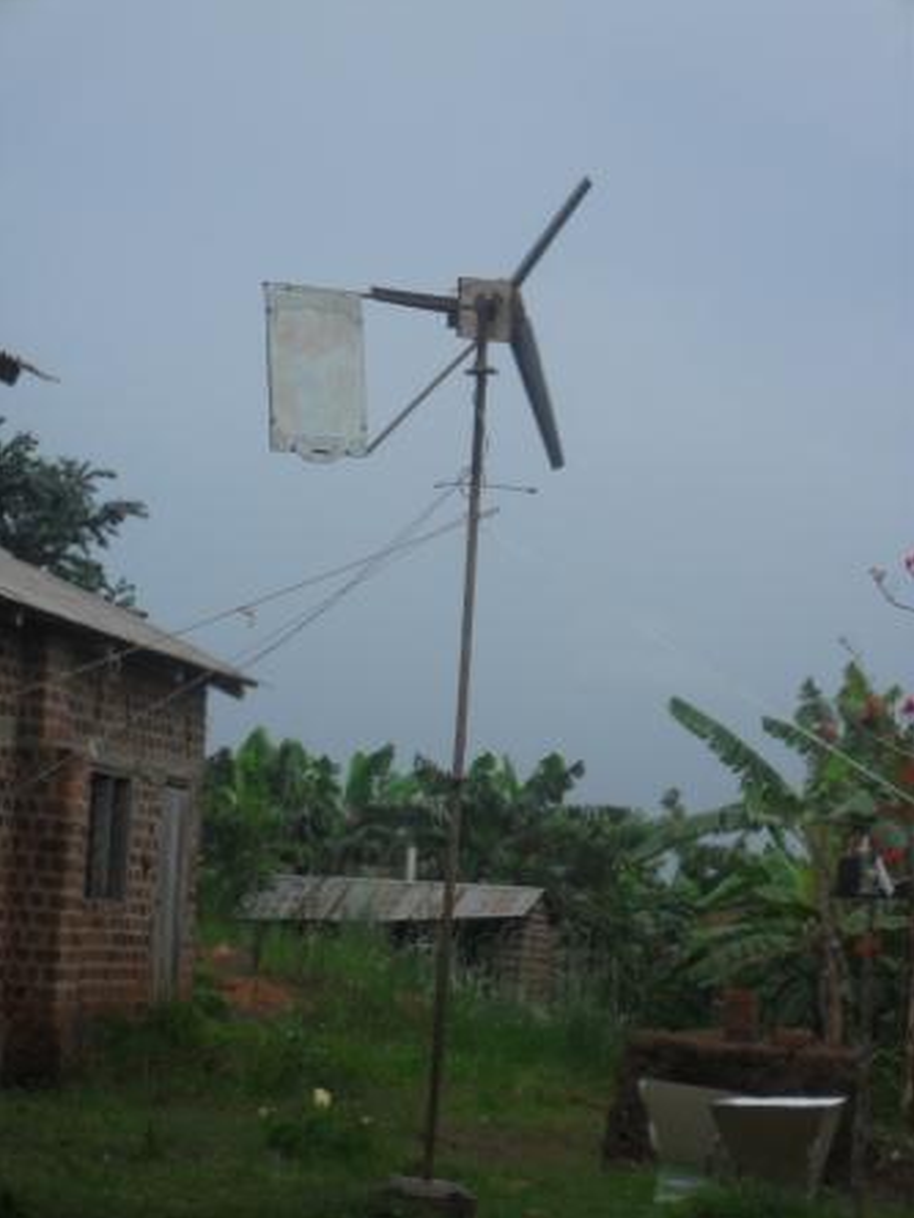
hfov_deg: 14.0
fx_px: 3732
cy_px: 606
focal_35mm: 106
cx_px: 456
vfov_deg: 18.5
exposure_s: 1/350
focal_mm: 18.9
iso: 100
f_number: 5.8
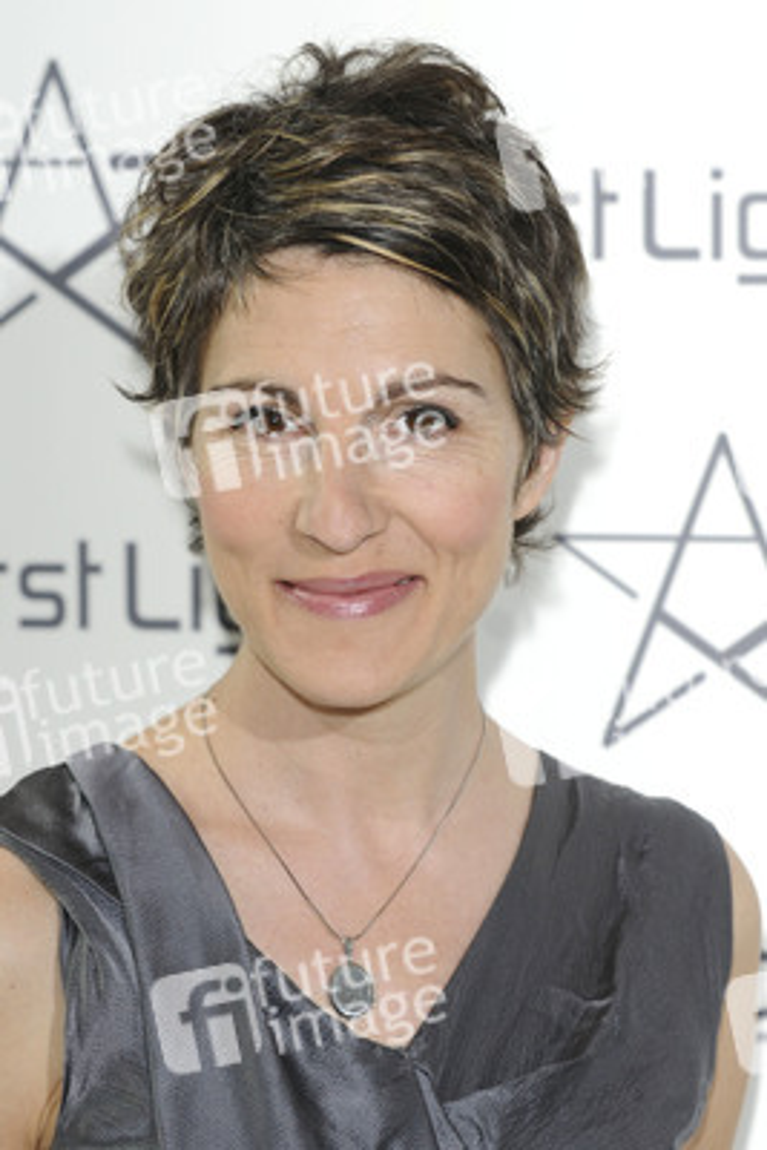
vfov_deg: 14.9
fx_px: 4406
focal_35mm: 138
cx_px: 384
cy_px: 575
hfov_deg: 9.9
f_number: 5.6
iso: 320
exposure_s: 1/160
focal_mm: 92
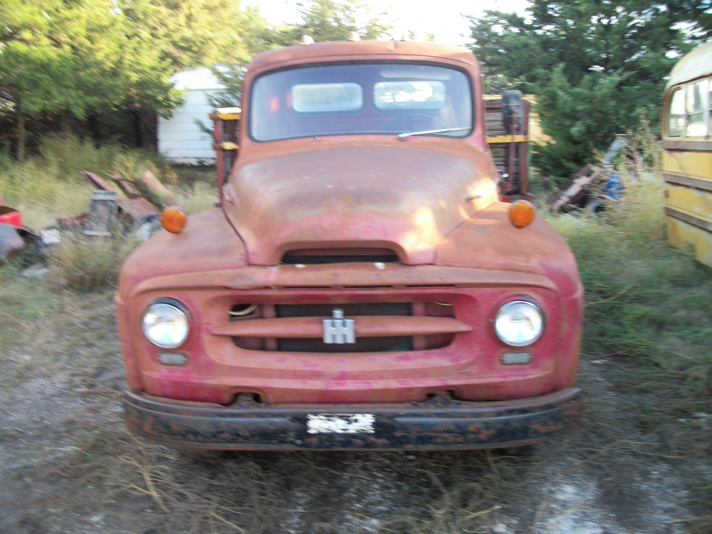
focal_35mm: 32
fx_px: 658
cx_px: 356
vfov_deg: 44.2
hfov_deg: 56.8
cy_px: 267
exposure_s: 1/80
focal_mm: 5.7
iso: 80
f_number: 2.9
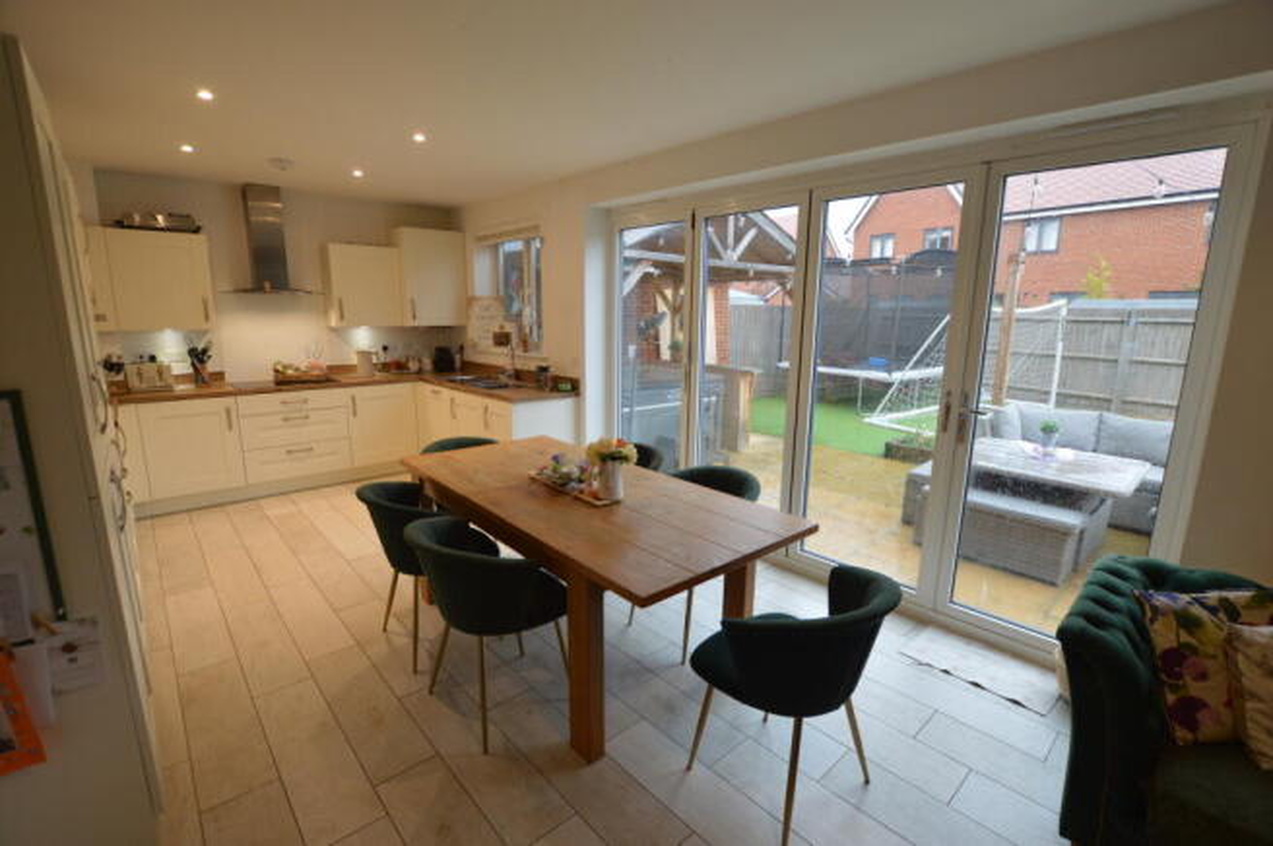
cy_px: 423
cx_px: 636
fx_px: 530
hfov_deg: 100.4
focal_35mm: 15
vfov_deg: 77.2
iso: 800
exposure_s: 1/100
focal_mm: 10
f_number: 5
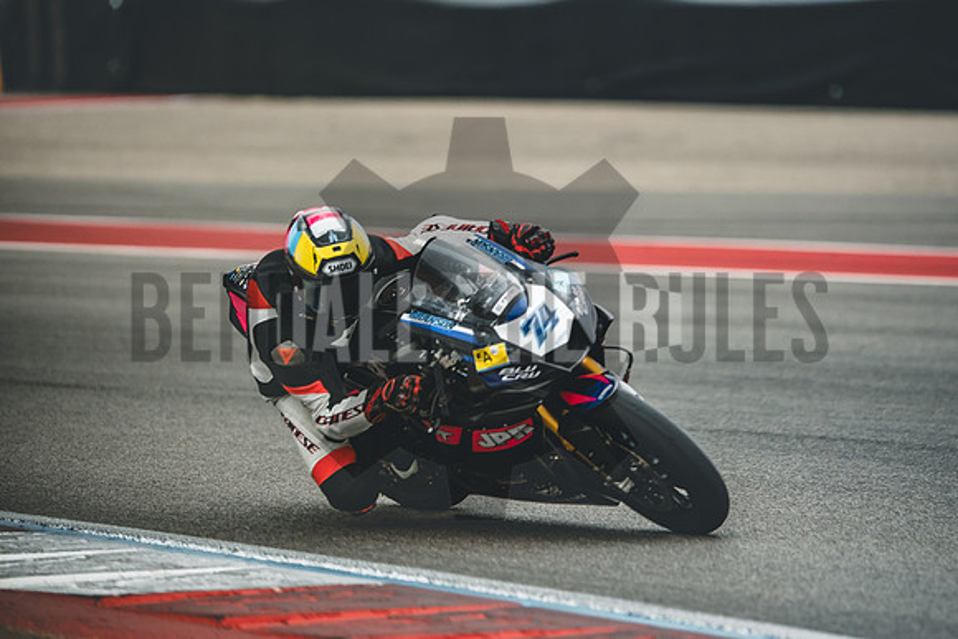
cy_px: 320
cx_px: 479
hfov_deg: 6.9
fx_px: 7985
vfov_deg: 4.6
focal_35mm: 300
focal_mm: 200
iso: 1000
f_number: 2
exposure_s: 1/4000
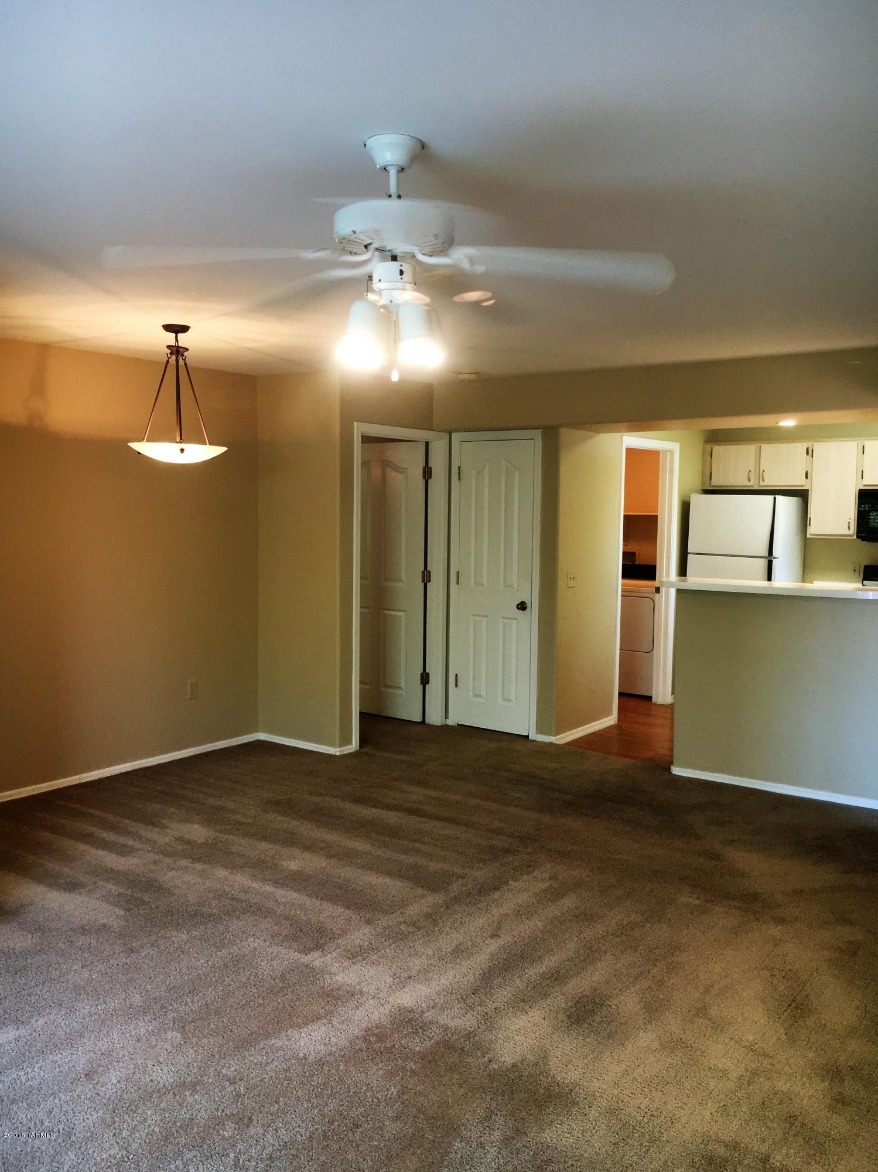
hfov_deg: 48.2
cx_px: 439
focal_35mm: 29
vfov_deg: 61.7
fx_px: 981
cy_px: 586
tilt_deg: -4.7
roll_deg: -1.0
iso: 64
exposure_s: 1/33
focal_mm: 4.15
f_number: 2.2
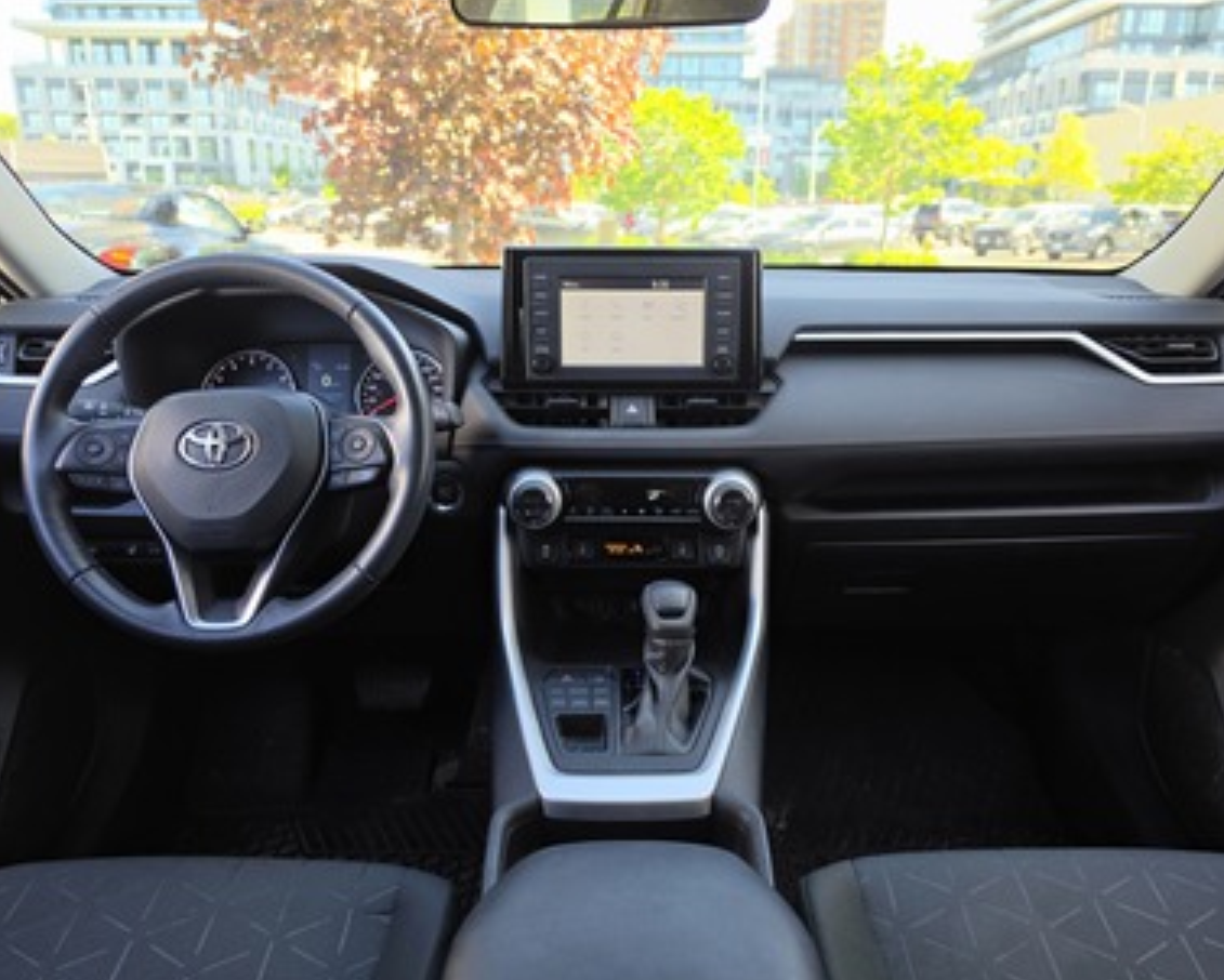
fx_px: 906
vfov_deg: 56.8
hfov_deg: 68.1
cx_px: 620
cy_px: 482
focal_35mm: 25
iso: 25
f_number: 1.4
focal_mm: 6.5
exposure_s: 1/180
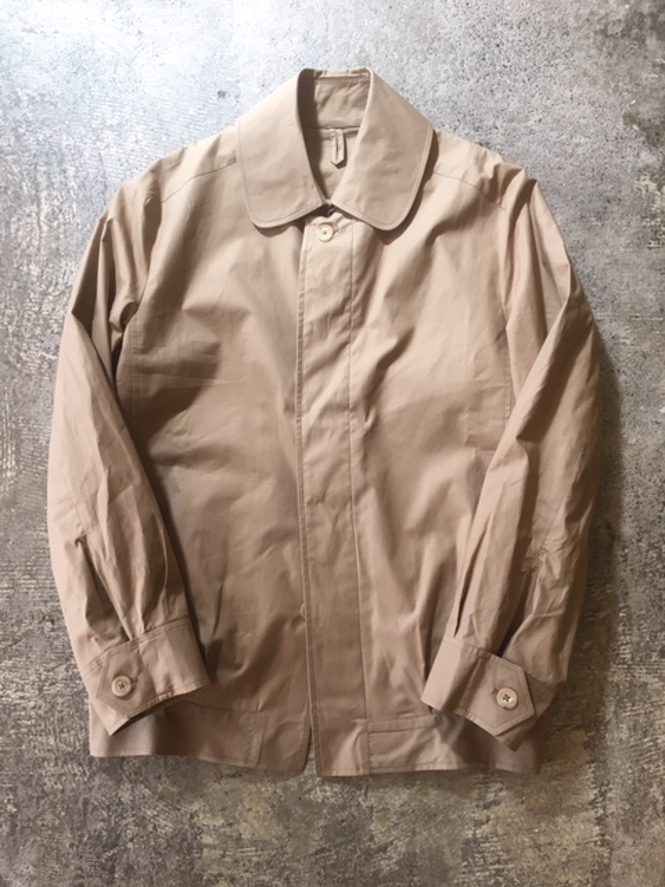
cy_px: 444
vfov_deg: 61.7
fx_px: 743
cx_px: 332
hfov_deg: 48.2
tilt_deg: -83.1
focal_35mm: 29
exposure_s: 1/33
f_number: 2.2
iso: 64
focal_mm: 4.15
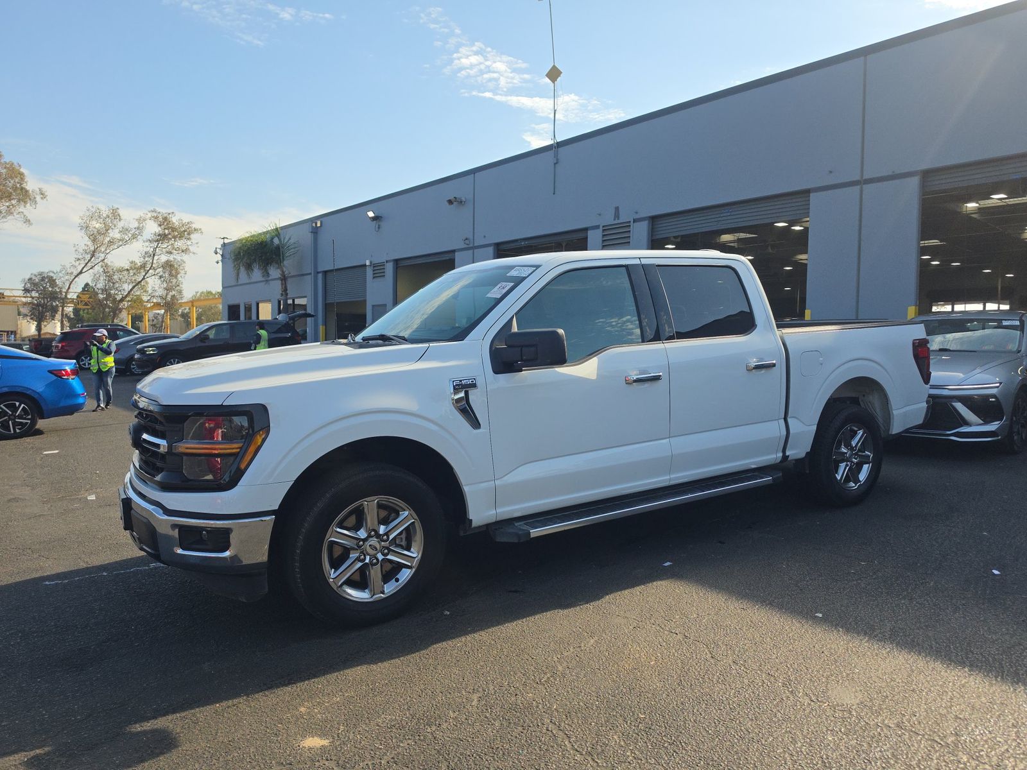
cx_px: 514
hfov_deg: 73.9
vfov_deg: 58.9
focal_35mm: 23
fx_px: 682
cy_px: 385
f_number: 1.4
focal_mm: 6.5
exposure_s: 1/4887
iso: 64
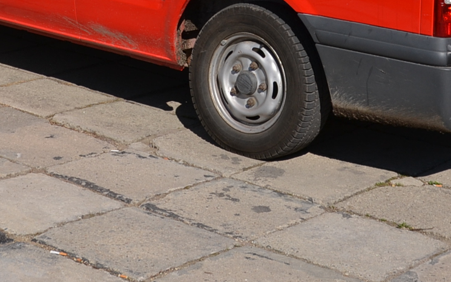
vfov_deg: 11.9
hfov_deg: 20.0
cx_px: 197
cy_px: -172
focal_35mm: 104
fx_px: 1279
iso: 100
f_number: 9
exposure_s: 1/320
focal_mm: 22
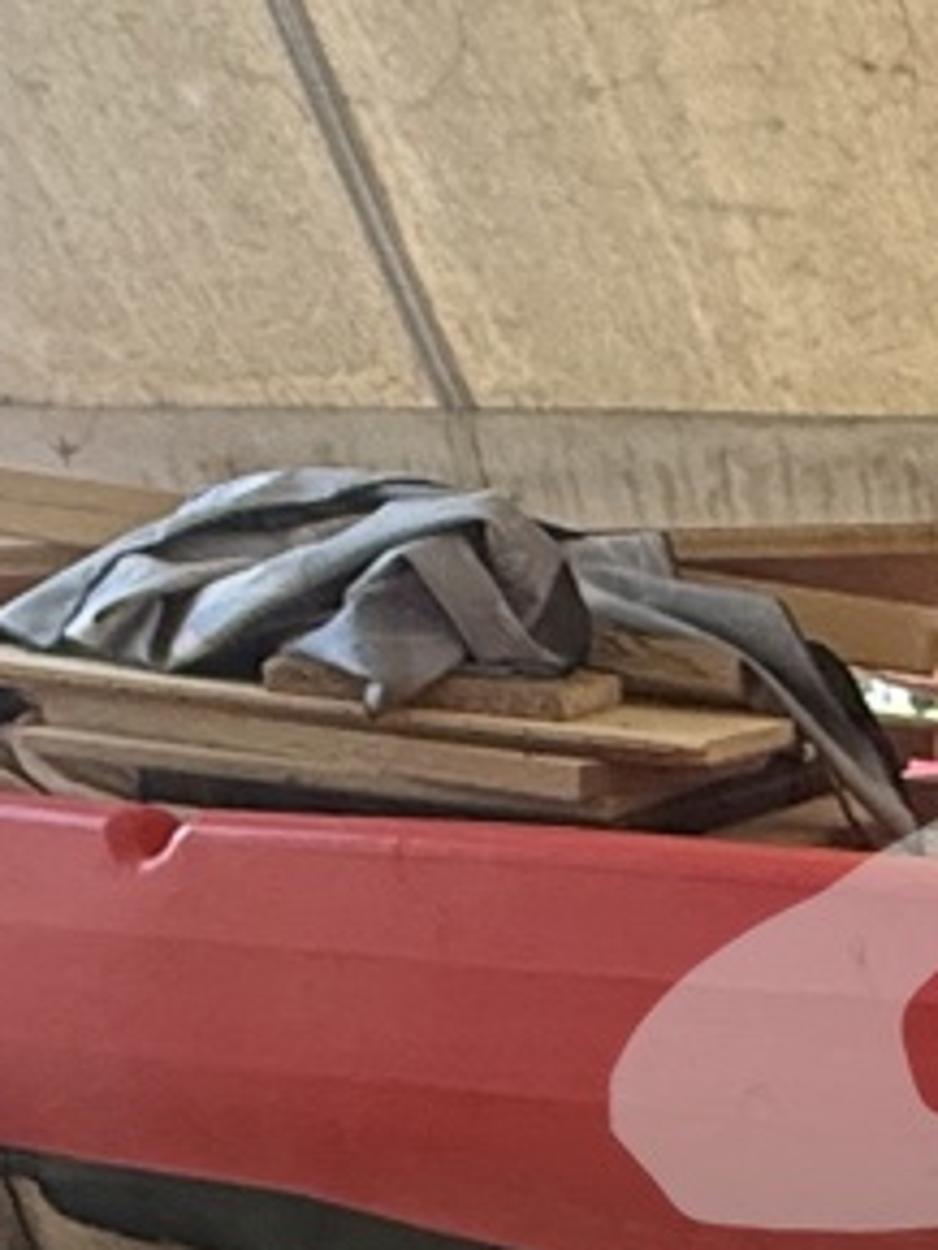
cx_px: 1526
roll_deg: +1.9
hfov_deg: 14.5
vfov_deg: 19.8
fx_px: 3358
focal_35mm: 93
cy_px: 1518
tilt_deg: -29.0
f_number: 2.2
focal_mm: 2.22
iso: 250
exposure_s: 1/100
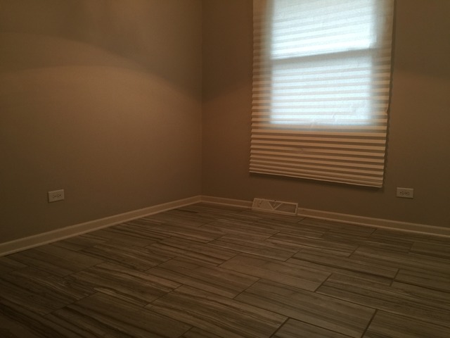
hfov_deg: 61.7
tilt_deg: -4.7
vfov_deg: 48.2
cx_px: 225
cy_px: 169
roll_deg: +0.1
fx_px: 377
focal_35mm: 29
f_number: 2.2
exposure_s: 1/15
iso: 50
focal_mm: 4.15
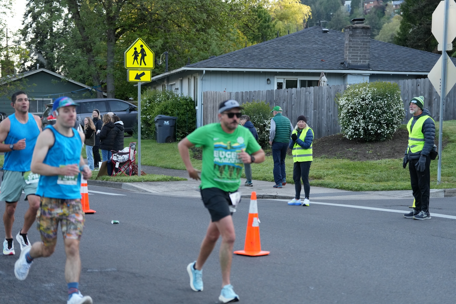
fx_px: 1013
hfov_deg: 25.4
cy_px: 152
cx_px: 228
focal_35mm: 80
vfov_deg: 17.1
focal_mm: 80
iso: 1250
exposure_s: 1/2000
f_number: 2.8
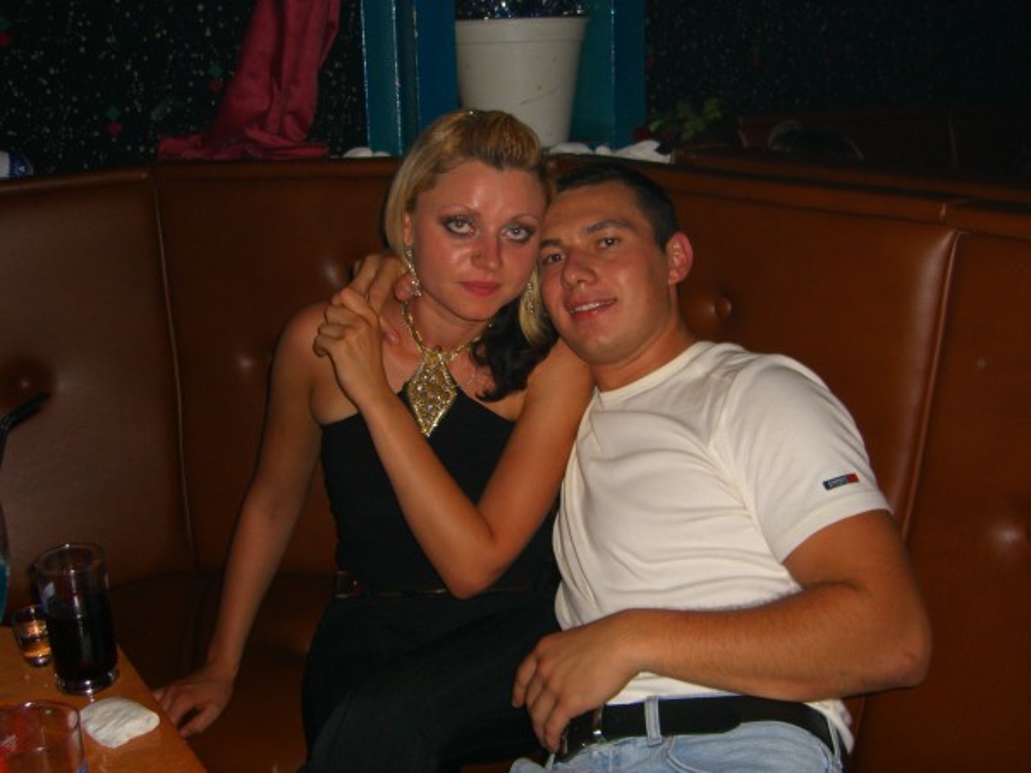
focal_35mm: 38
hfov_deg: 49.0
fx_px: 1132
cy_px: 386
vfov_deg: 37.7
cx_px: 516
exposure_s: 1/60
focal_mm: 7.9
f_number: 2.8
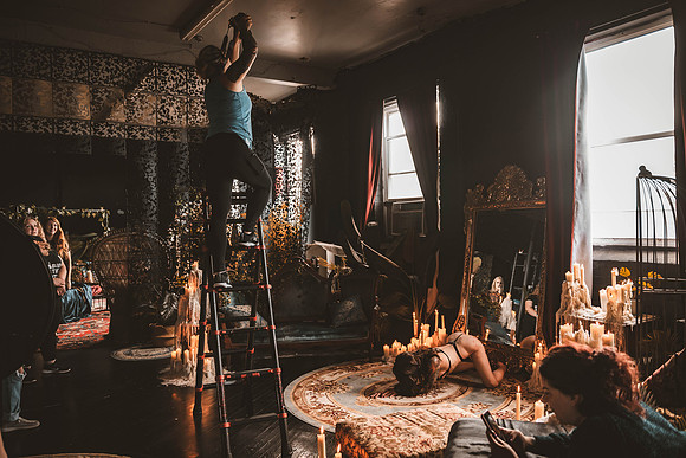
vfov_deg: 46.4
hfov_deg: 65.5
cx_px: 343
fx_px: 534
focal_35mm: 28
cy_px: 229
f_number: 2.8
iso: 800
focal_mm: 28
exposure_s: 1/125
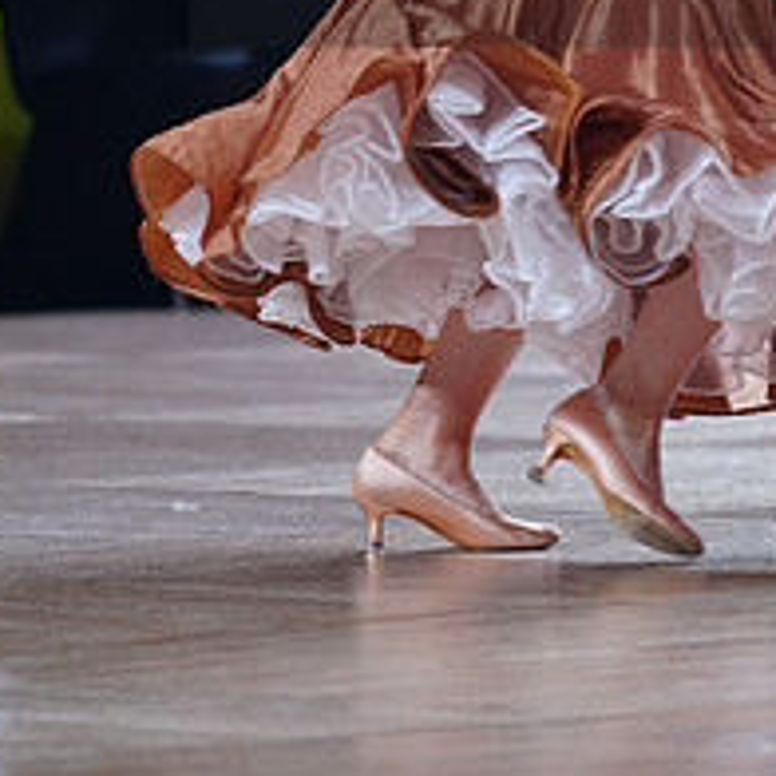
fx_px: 12757
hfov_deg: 3.5
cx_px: 738
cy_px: -83
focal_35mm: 503
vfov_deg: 3.5
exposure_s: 1/500
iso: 640
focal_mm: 200
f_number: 2.8
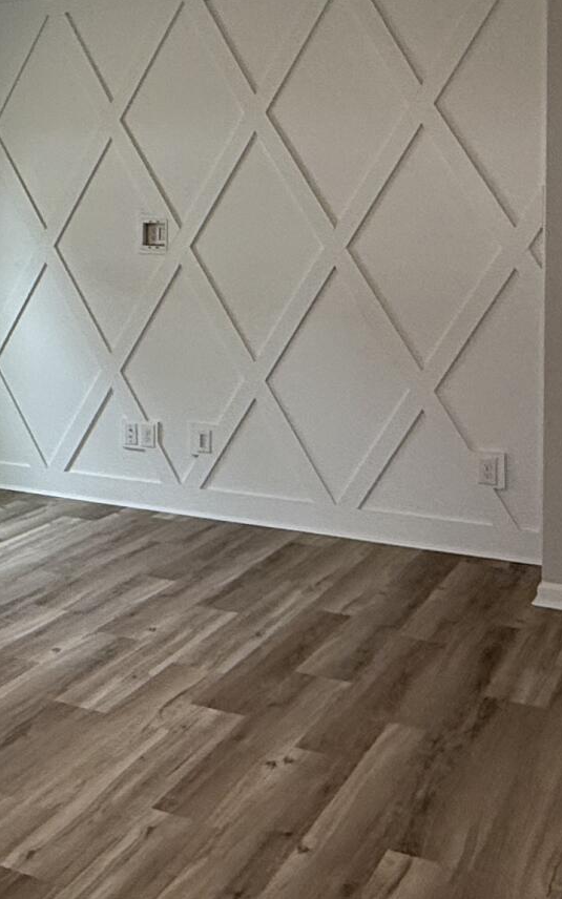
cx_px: -125
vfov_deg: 38.0
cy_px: 234
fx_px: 1274
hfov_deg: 22.7
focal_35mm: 52
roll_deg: -1.0
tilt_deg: +0.9
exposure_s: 1/120
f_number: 2.2
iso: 160
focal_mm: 2.22
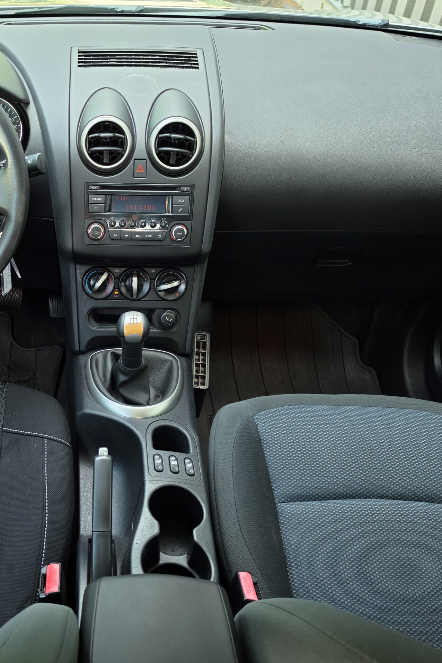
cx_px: 100
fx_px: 589
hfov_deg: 39.8
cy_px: 332
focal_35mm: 32
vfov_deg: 58.7
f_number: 1.4
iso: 50
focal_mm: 6.5
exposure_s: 1/180
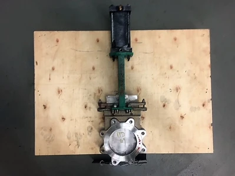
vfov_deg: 48.3
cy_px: 88
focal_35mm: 29
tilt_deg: -87.9
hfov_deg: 61.6
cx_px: 118
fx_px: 197
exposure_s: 1/30
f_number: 2.2
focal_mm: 4.15
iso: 80
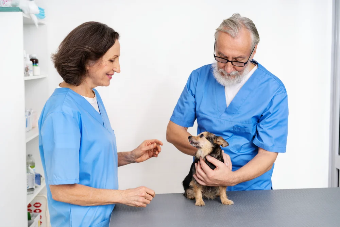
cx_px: 170
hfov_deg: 36.2
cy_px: 114
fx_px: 519
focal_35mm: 55
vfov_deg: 24.6
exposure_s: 1/160
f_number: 4
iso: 100
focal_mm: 55
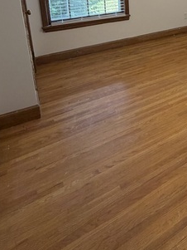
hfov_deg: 41.5
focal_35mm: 31
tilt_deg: -13.5
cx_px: 171
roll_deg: +0.7
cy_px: 11
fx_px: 223
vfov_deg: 49.7
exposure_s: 1/120
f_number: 2.2
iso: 320
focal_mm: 2.22
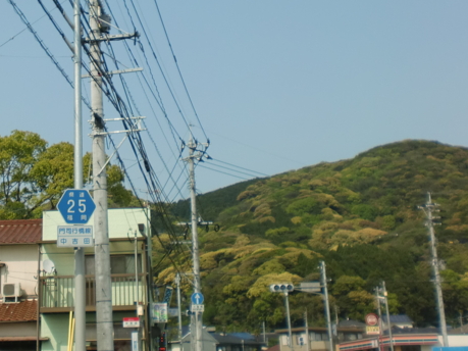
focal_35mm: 61
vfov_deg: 23.8
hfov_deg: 31.1
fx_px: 824
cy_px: 91
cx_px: 116
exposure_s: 1/1000
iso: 64
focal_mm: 6.3
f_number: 3.1
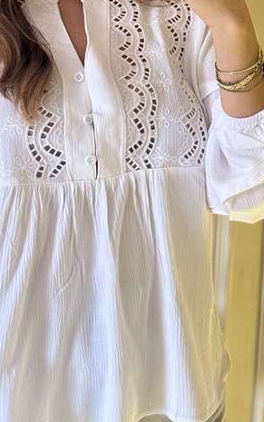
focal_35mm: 70
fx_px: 805
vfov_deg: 28.8
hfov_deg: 18.4
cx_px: 230
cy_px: 97
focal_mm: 6.86
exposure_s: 1/60
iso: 250
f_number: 1.78
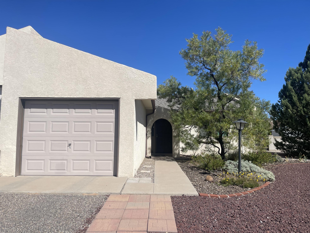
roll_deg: -0.7
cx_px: 155
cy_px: 116
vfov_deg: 54.9
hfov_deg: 69.4
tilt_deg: +4.1
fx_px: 224
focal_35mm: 25
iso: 32
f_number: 1.6
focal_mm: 5.1
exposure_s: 1/6250
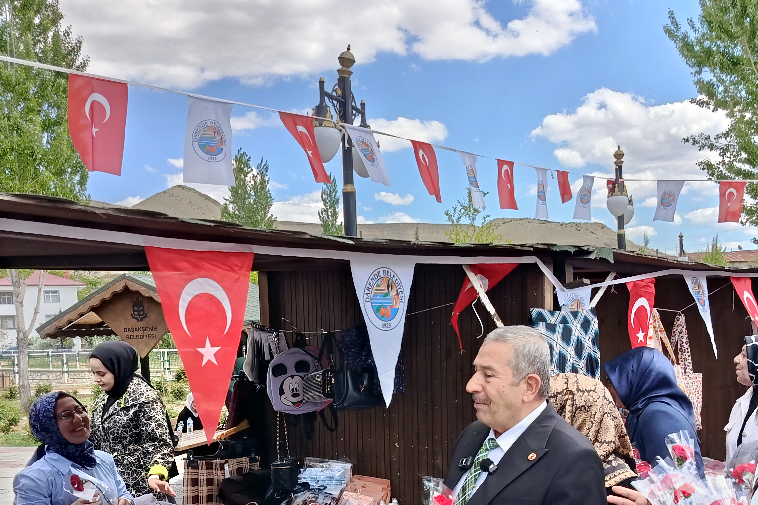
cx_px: 407
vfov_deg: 29.6
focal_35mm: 44
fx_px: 926
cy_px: 427
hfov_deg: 44.5
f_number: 1.7
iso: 50
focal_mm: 5.24
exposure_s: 1/132
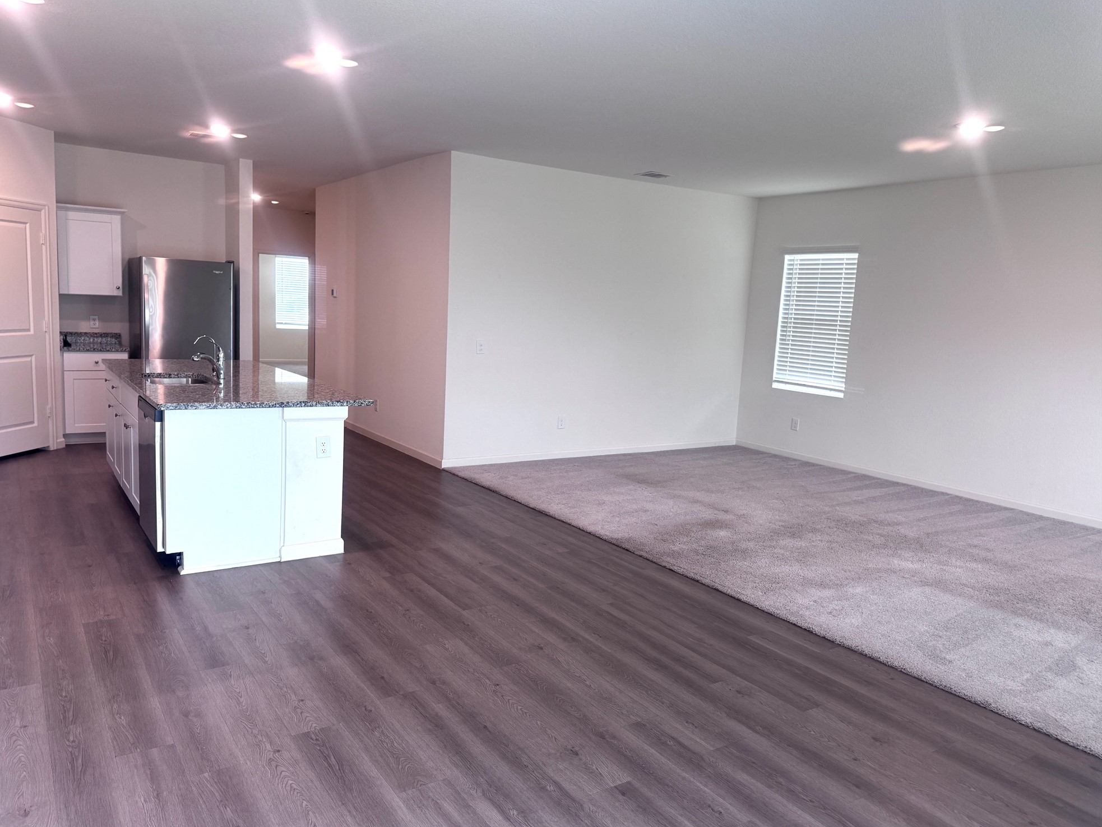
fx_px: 796
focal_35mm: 25
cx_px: 529
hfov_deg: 69.4
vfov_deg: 54.9
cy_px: 411
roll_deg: -3.1
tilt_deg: -8.7
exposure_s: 1/120
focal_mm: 6.76
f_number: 1.78
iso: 160
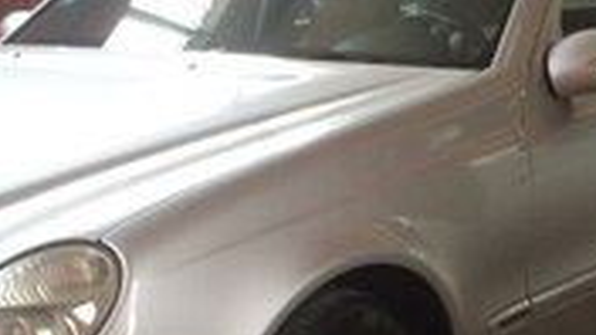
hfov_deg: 23.9
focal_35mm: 89
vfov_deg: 13.1
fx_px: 1407
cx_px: 352
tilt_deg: -22.3
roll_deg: +0.4
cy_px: 457
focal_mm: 4.15
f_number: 2.2
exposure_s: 1/33
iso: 50
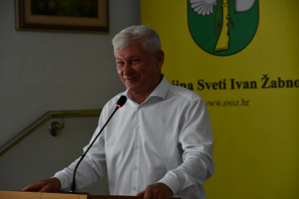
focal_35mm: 183
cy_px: 100
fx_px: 1520
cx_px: 150
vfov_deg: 7.5
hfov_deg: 11.2
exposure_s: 1/160
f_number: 5.6
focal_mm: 122
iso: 4000
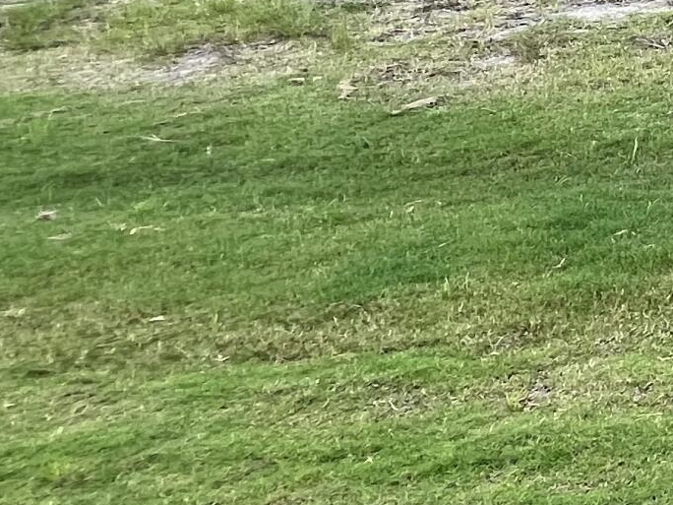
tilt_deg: -7.1
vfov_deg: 23.1
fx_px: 1108
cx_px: 1445
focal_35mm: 57
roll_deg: -1.3
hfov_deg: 17.6
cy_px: -129
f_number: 1.8
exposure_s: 1/267
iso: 32
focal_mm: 1.57
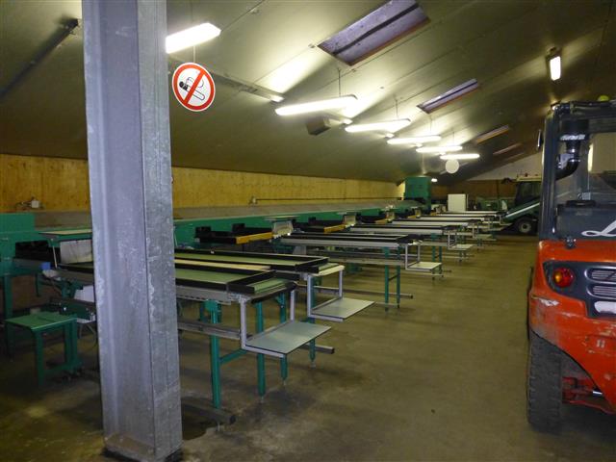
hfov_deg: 71.6
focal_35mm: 24
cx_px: 308
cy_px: 231
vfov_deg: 56.8
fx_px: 427
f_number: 3.3
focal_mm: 4.3
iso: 800
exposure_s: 1/60
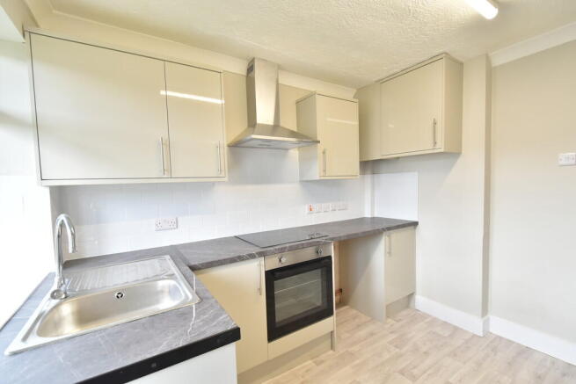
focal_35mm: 15
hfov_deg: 100.4
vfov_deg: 77.4
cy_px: 192
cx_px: 288
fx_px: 240
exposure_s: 1/80
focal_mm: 10
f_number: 4.5
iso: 500
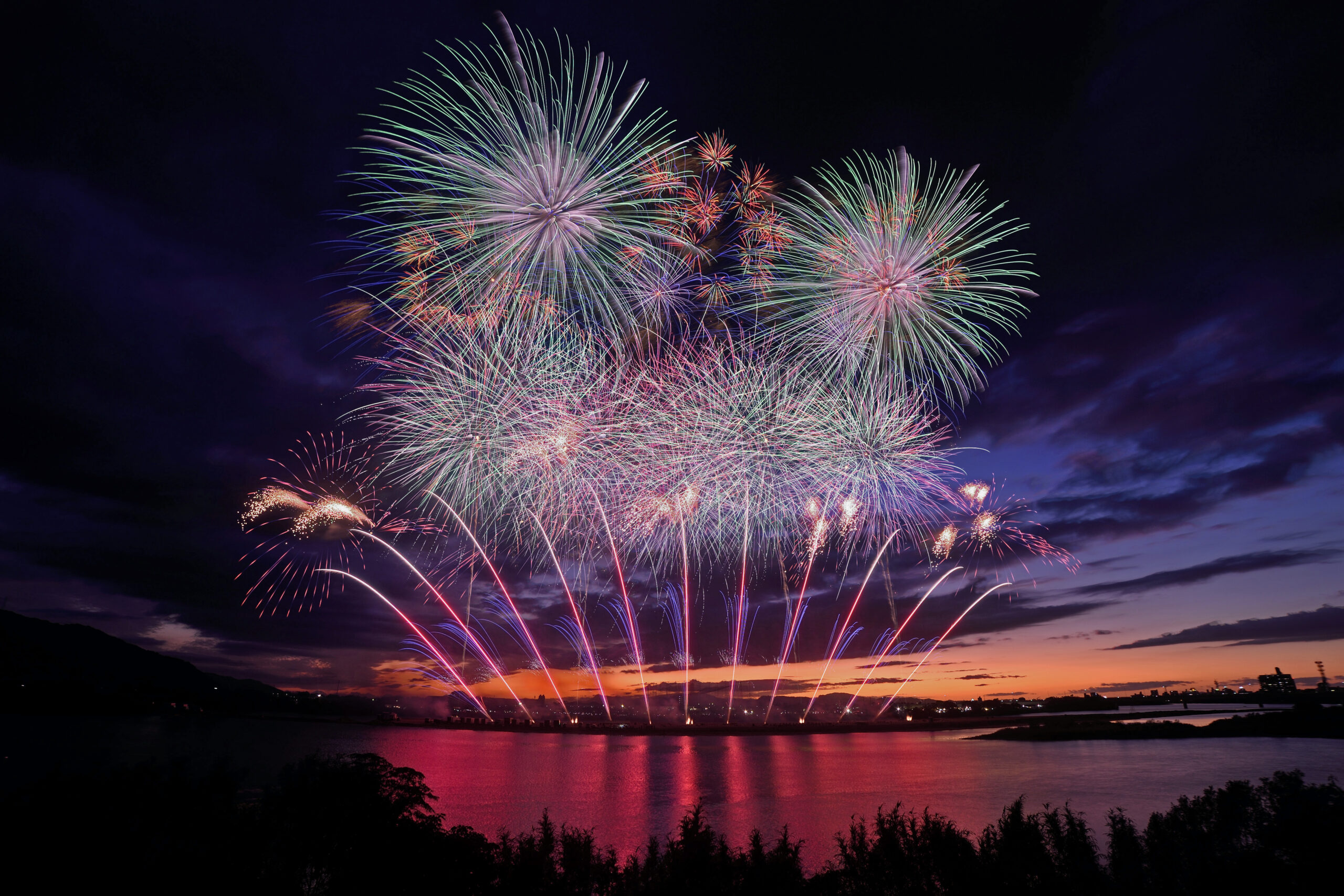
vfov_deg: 81.2
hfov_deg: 104.3
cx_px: 672
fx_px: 523
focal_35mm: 14
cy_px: 448
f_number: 8
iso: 100
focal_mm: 14
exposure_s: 5.3
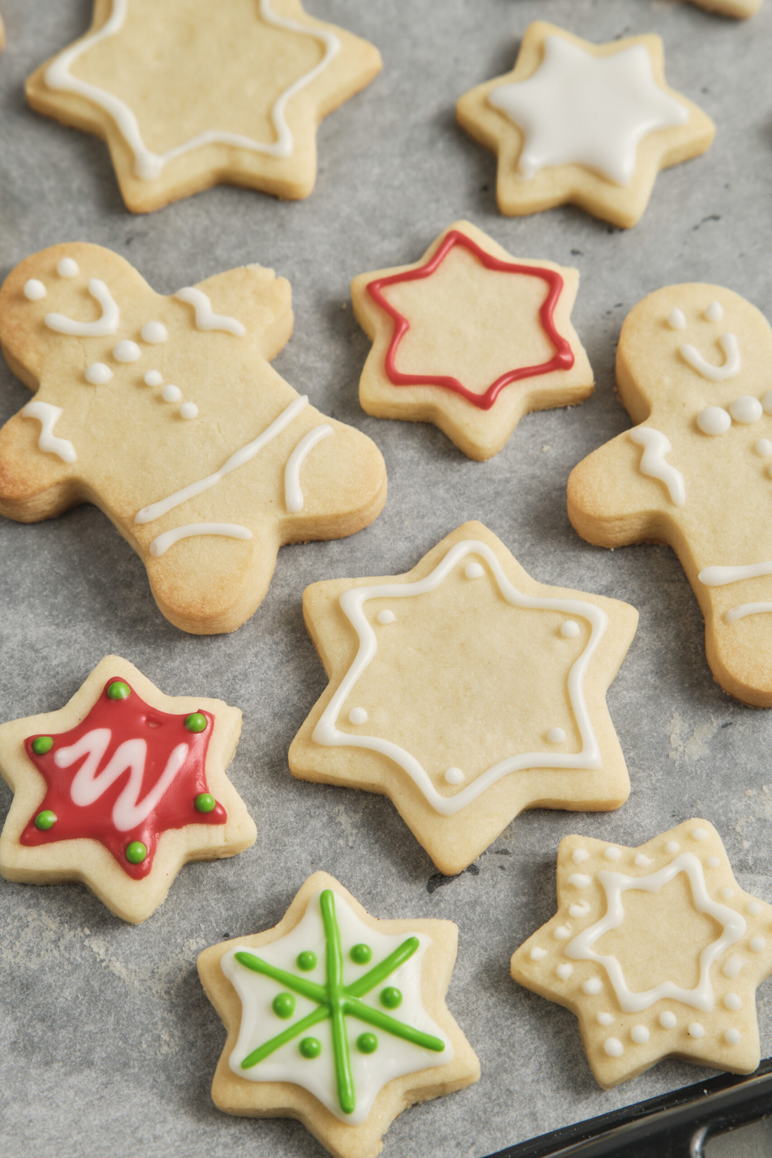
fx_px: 3377
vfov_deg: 19.5
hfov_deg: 13.0
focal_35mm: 105
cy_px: 579
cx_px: 386
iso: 160
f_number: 9
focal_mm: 70
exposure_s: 1/30
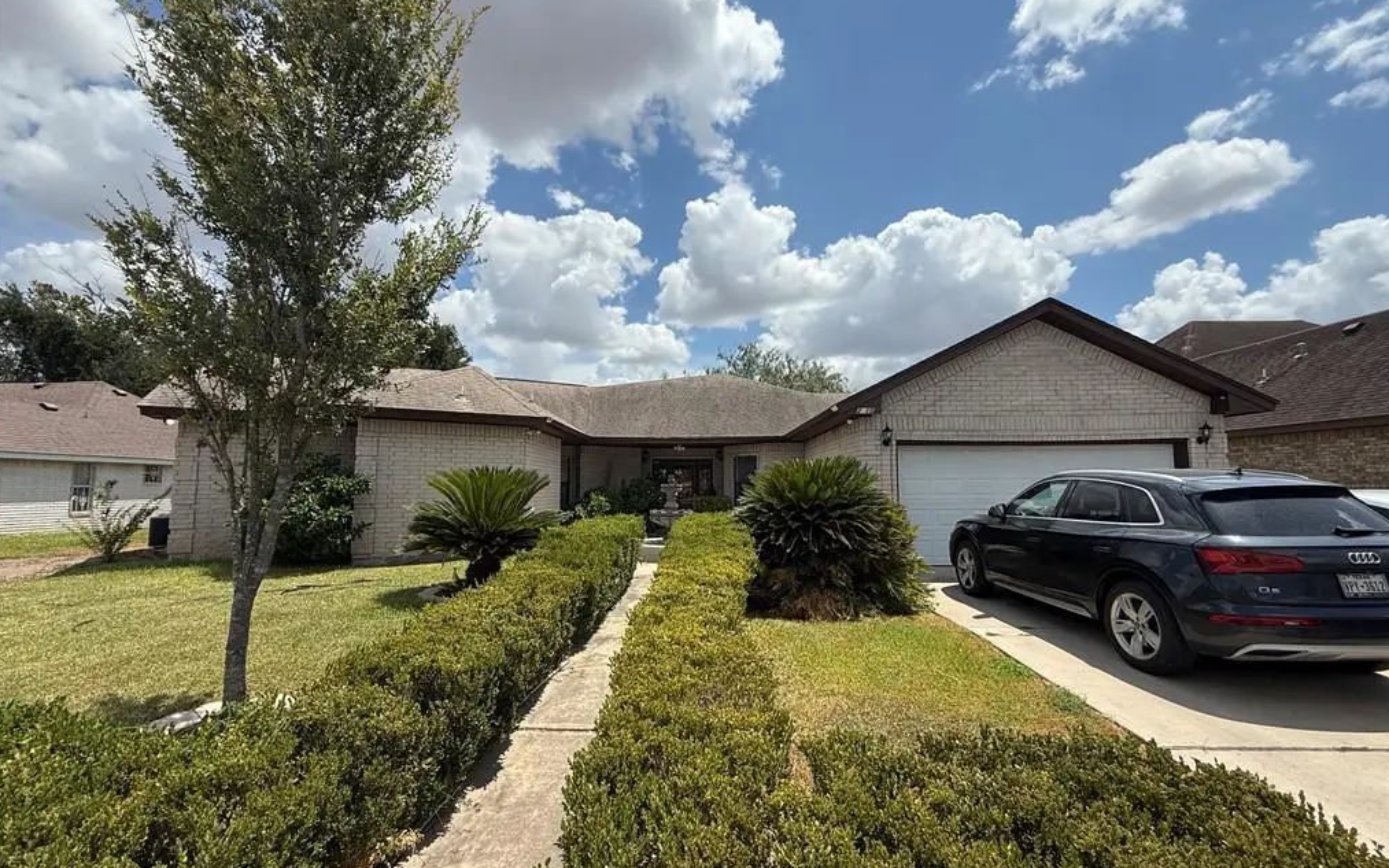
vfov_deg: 74.8
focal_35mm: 15
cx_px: 694
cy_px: 444
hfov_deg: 101.5
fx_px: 568
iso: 50
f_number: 2.2
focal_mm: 2.22
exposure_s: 1/3460
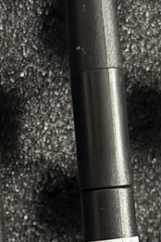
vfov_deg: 12.9
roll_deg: -4.4
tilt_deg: -31.9
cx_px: -5
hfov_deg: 8.9
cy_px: 321
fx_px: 1026
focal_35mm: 153
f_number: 1.78
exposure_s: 1/30
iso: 1250
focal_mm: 6.76
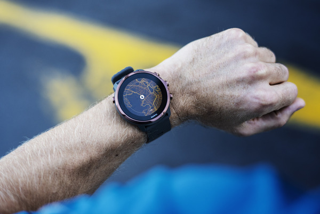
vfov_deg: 23.4
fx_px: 516
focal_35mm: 58
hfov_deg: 34.5
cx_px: 160
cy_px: 107
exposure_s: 1/1250
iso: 400
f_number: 2.5
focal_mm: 58
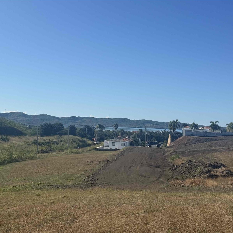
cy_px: 116
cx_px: 109
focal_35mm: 57
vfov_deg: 30.0
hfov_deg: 30.0
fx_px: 434
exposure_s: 1/8772
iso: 64
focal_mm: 6.76
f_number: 1.78
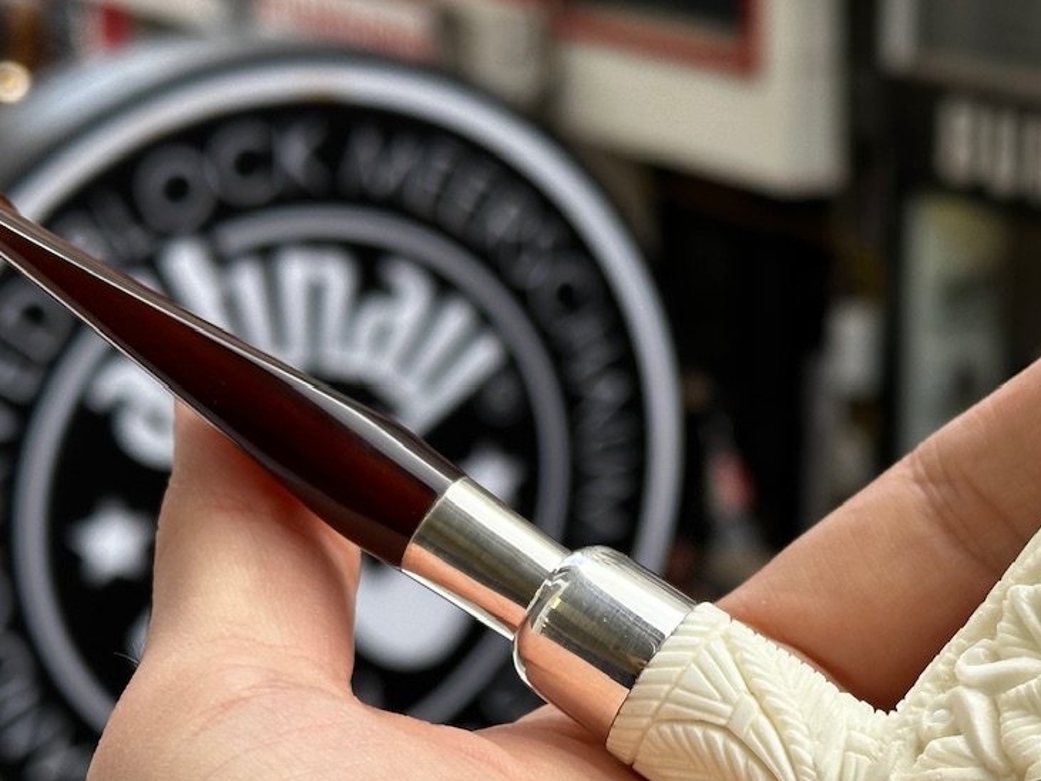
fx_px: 2527
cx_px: 706
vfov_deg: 17.4
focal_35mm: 84
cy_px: 671
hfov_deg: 23.2
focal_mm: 6.86
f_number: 1.78
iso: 64
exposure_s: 1/494
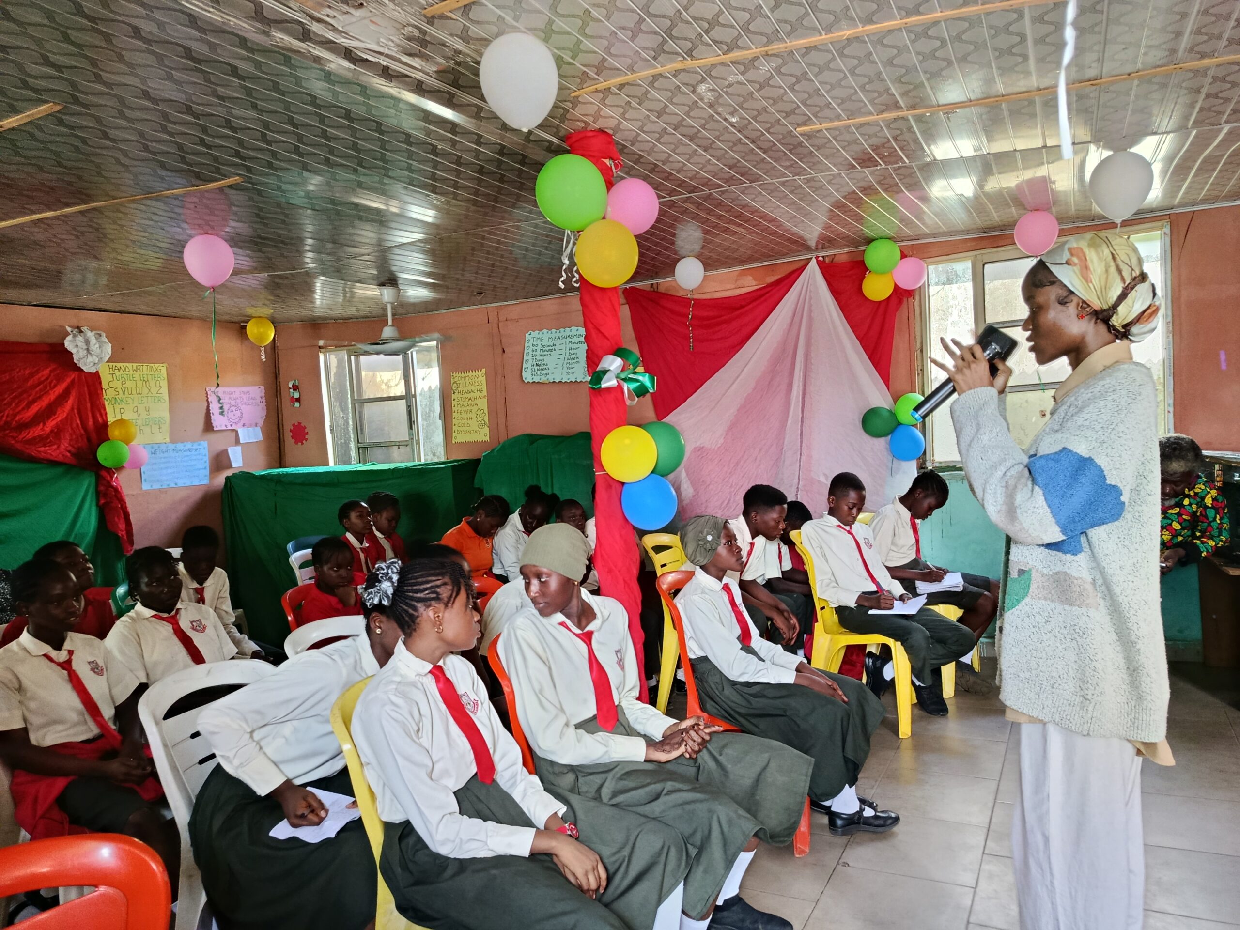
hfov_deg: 71.6
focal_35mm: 24
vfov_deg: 56.8
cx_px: 620
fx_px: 860
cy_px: 465
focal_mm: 5.24
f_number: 1.7
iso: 833
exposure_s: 1/50
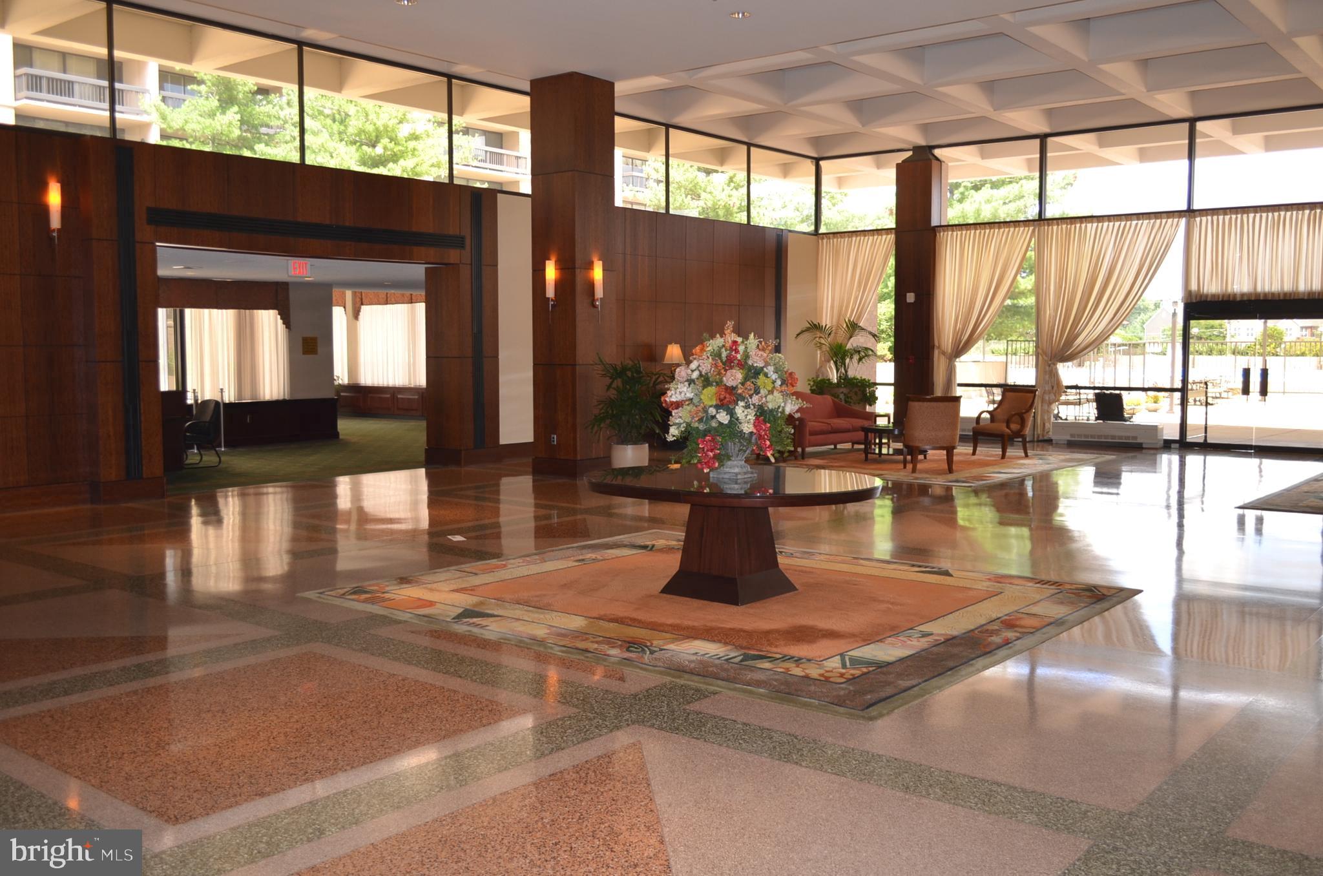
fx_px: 1210
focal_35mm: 33
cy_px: 438
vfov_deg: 39.8
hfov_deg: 57.3
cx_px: 662
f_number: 3.8
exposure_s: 1/125
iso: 320
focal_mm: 22
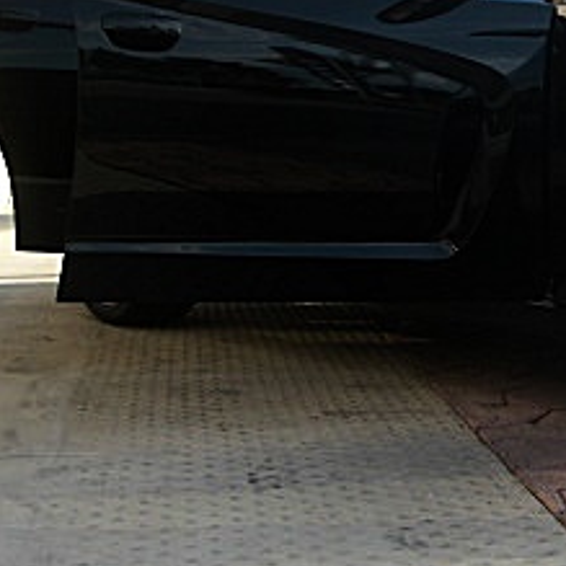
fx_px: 1720
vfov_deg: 18.7
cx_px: 698
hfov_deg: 17.7
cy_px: 235
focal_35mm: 93
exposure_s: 1/200
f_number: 2.8
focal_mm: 6.3
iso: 50
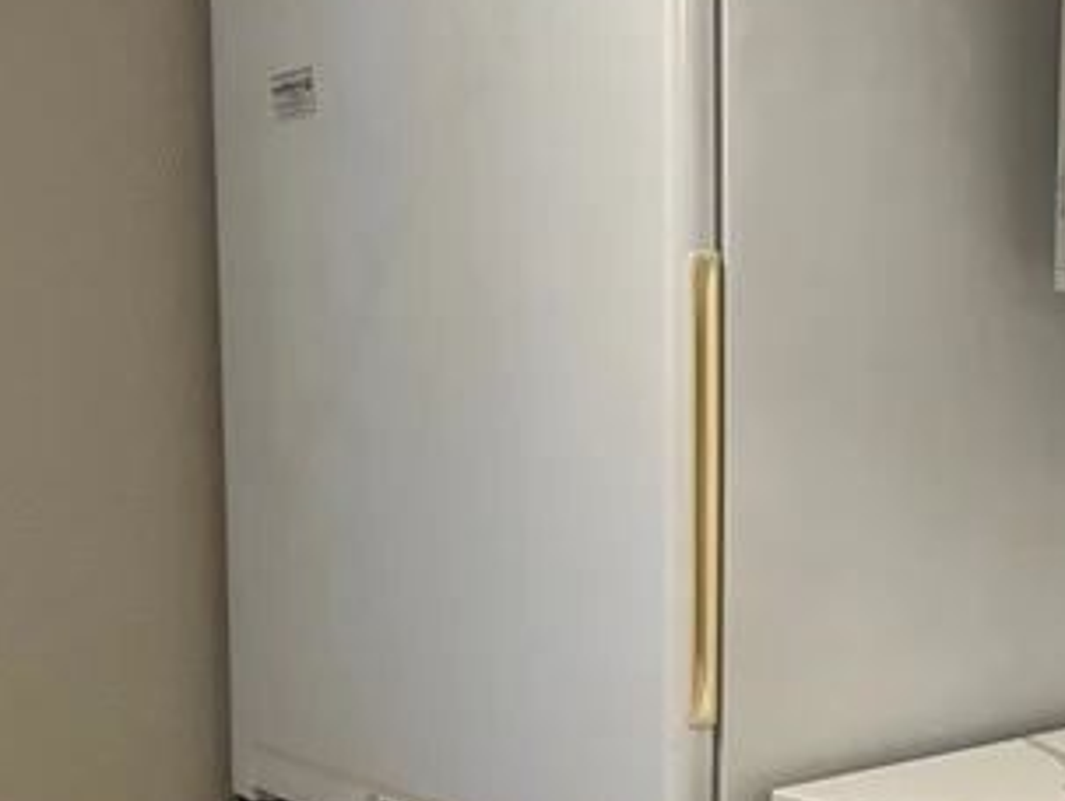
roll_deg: -2.1
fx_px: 2495
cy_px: 569
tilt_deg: -10.0
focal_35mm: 81
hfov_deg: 22.8
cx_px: 1139
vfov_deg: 18.2
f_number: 1.78
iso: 125
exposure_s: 1/60
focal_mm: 6.86
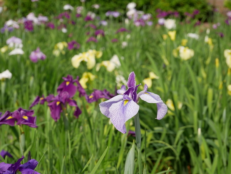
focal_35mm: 100
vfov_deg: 14.8
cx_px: 116
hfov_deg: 19.6
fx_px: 668
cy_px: 87
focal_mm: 50
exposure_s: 1/400
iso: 200
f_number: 7.1
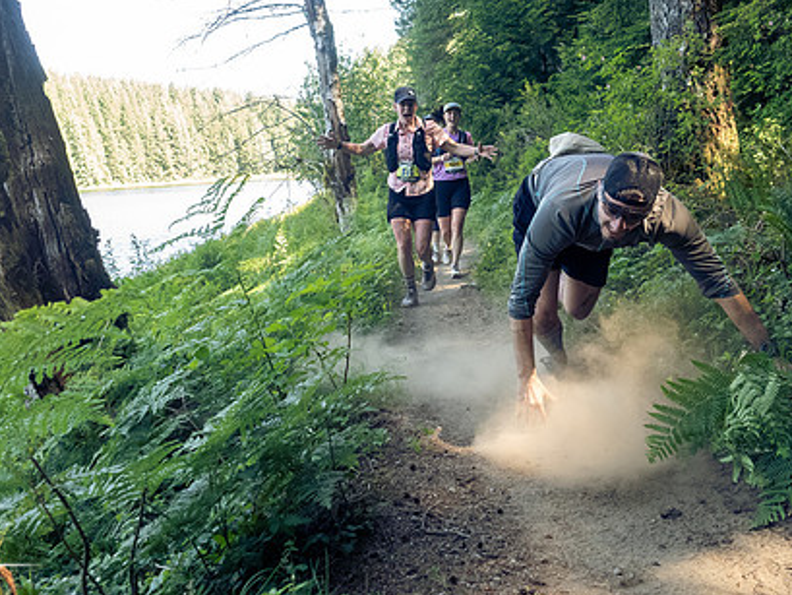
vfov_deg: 41.8
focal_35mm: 34
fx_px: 778
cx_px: 385
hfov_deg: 53.9
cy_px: 292
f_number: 2.8
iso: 2500
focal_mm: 12
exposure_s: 1/1000
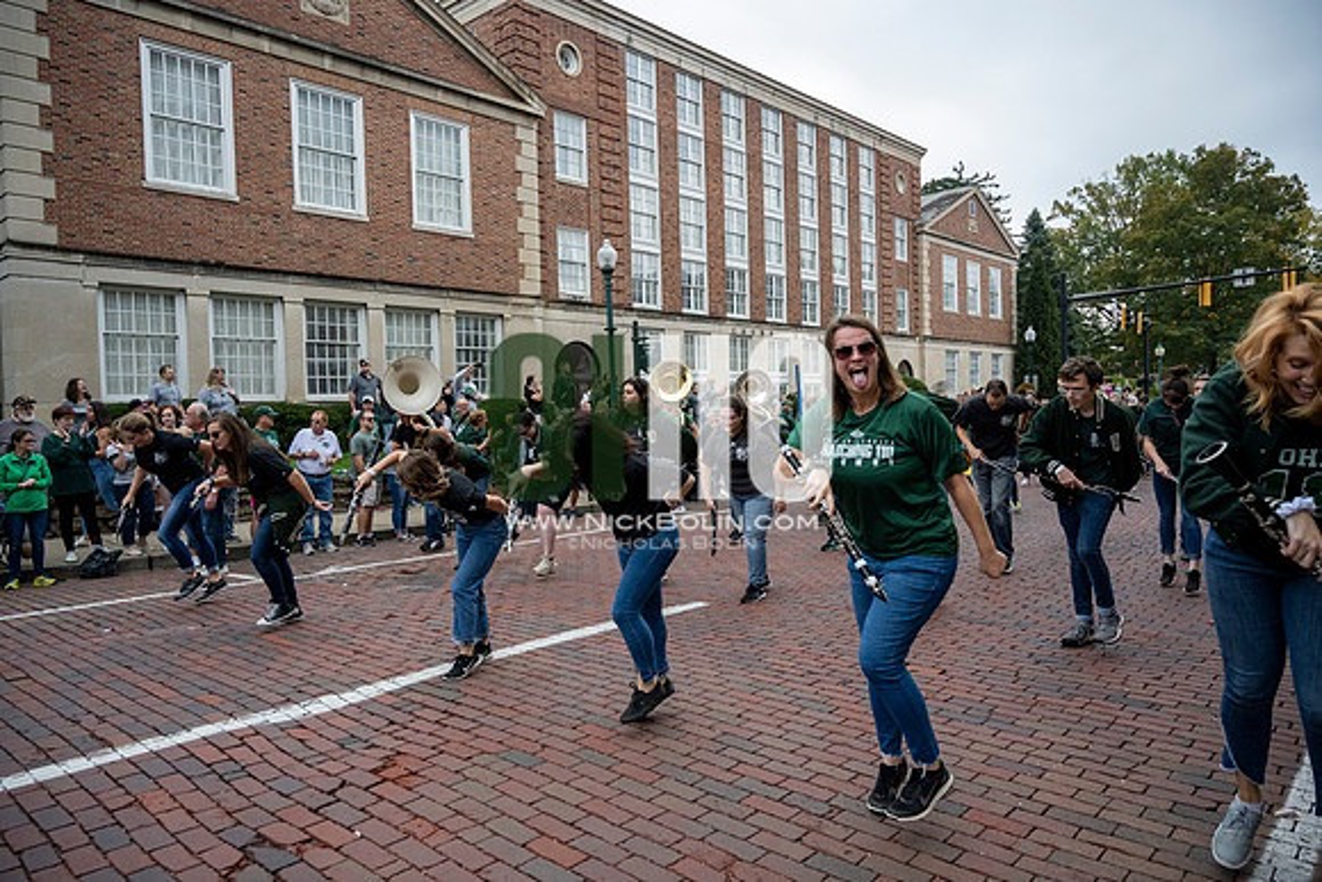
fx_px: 881
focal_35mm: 24
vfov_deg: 53.2
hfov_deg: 73.7
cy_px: 441
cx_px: 661
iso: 1000
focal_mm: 24
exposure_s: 1/1600
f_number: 4
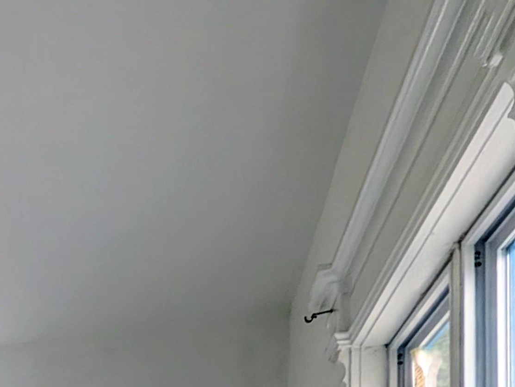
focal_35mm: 33
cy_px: 525
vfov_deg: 31.2
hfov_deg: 34.8
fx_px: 492
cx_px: -177
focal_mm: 2.02
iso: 94
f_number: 1.7
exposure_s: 1/249
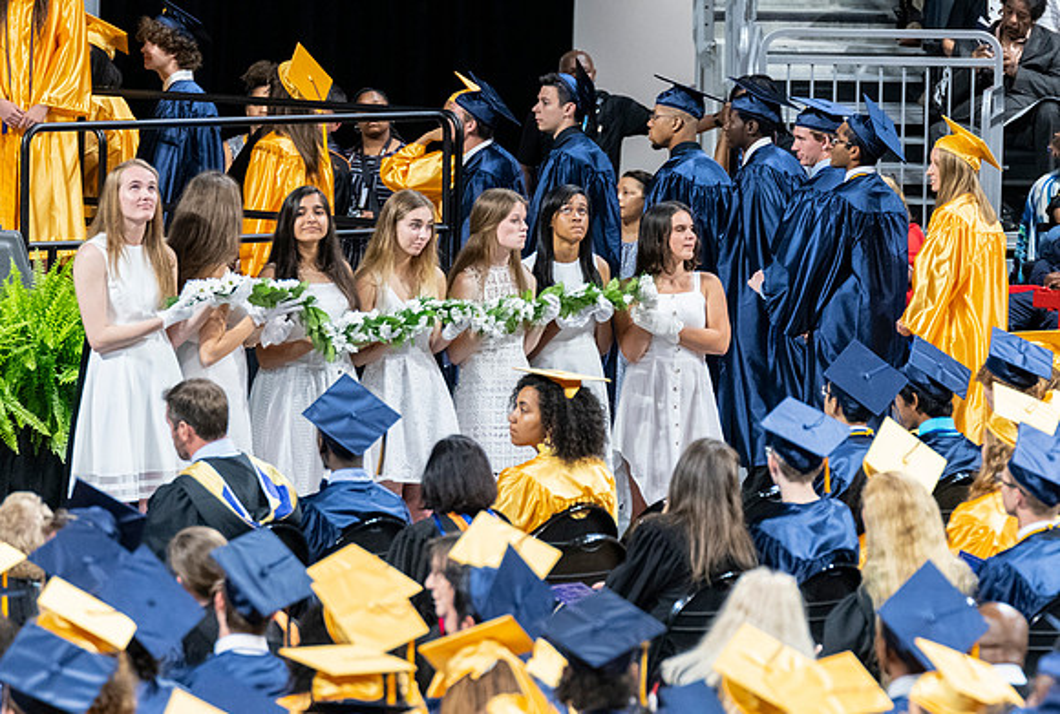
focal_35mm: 337
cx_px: 788
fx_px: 9967
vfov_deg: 4.1
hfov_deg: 6.1
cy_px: 320
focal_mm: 190
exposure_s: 1/200
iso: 2000
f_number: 4
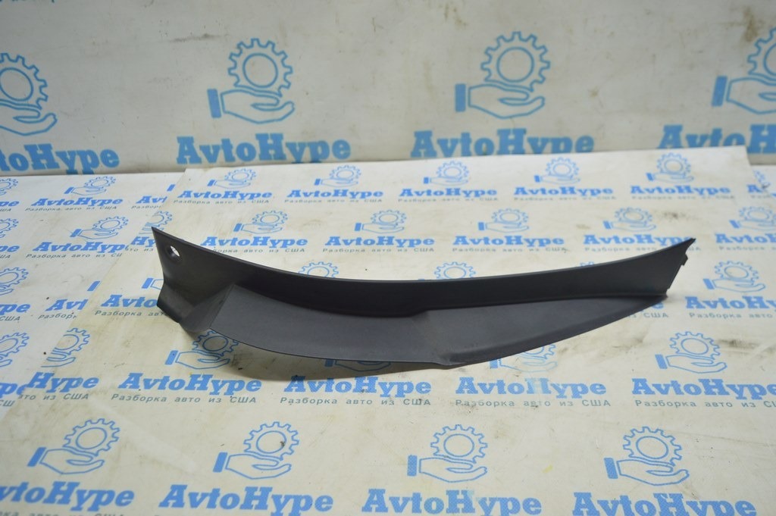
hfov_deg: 57.3
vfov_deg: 39.9
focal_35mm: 33
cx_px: 388
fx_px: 711
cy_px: 258
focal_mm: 22
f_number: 3.8
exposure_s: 1/50
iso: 400
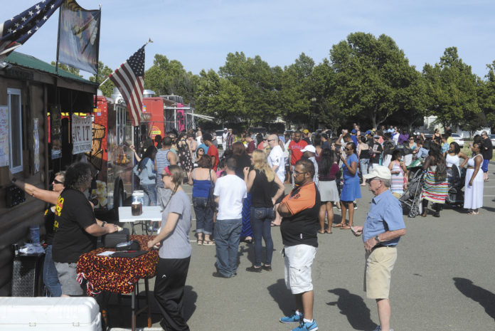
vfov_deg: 27.0
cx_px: 248
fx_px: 688
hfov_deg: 39.6
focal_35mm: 50
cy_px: 166
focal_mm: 50
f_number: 14
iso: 800
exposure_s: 1/800
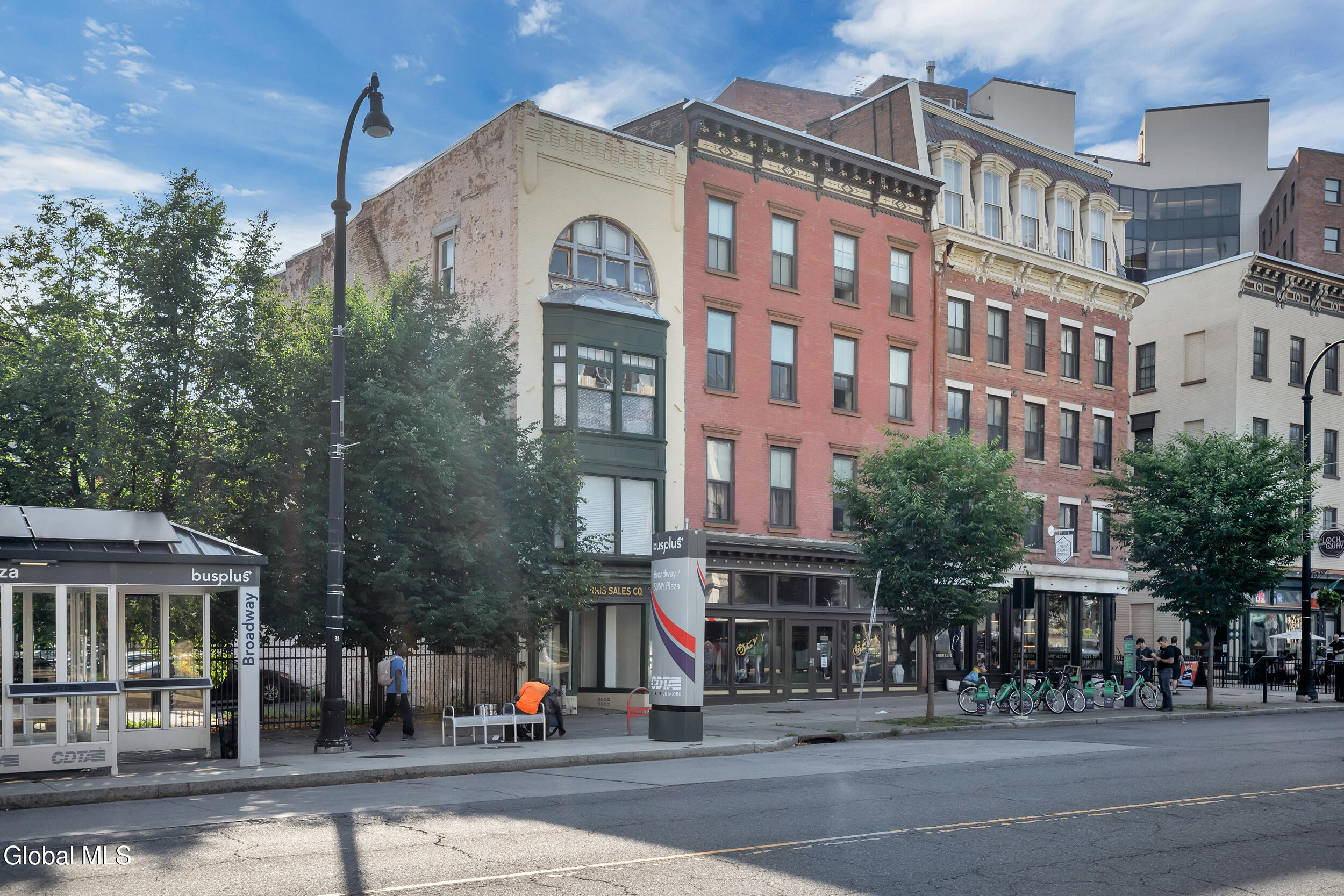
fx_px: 1307
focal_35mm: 35
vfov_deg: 37.9
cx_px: 672
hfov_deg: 54.4
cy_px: 448
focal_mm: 35
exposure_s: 1/1600
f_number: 4
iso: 250
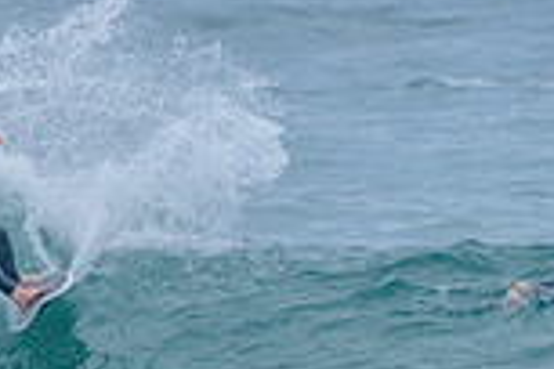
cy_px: 255
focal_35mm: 2316
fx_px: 35638
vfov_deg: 0.6
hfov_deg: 0.9
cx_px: -117
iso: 1800
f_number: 5.6
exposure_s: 1/2000
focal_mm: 500
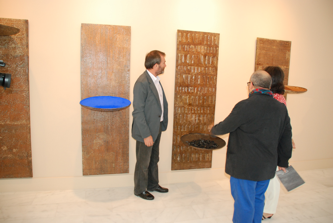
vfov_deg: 48.0
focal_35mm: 27
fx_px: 250
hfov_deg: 67.3
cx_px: 166
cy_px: 112
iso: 800
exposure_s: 1/40
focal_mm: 18
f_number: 3.5
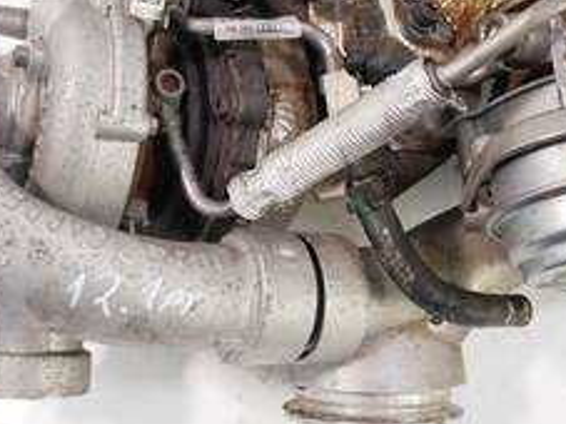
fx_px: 899
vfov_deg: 26.0
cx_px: 322
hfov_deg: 34.9
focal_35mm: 55
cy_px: 75
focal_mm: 13
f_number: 3.5
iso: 800
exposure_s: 1/60
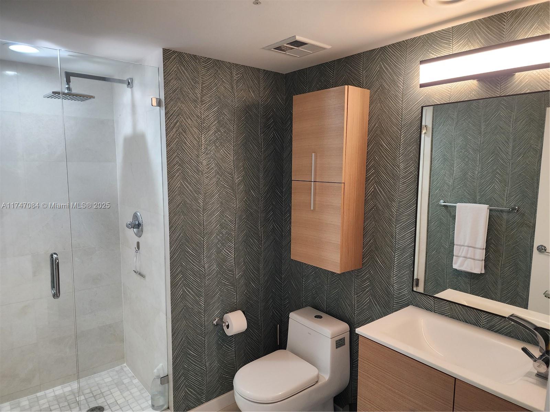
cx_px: 275
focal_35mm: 23
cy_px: 206
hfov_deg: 73.9
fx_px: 365
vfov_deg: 58.9
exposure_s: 1/120
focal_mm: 6.4
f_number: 1.8
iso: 320
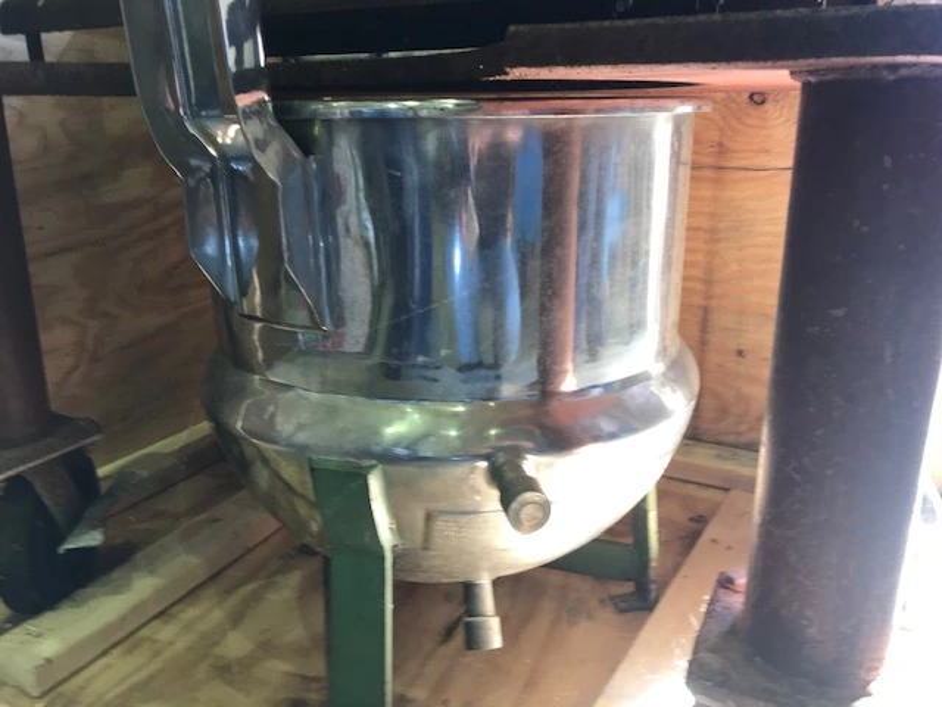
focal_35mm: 28
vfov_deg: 49.7
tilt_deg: -16.7
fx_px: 762
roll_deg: -0.7
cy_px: 354
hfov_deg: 63.4
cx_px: 471
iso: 25
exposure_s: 1/45
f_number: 1.8
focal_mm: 3.99
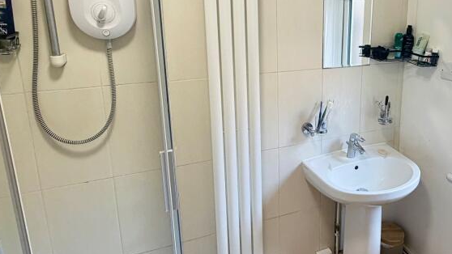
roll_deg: +0.0
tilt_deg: -11.9
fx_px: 336
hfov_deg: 66.1
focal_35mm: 28
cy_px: 75
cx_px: 301
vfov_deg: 40.7
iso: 200
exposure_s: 1/100
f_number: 2.2
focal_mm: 2.22
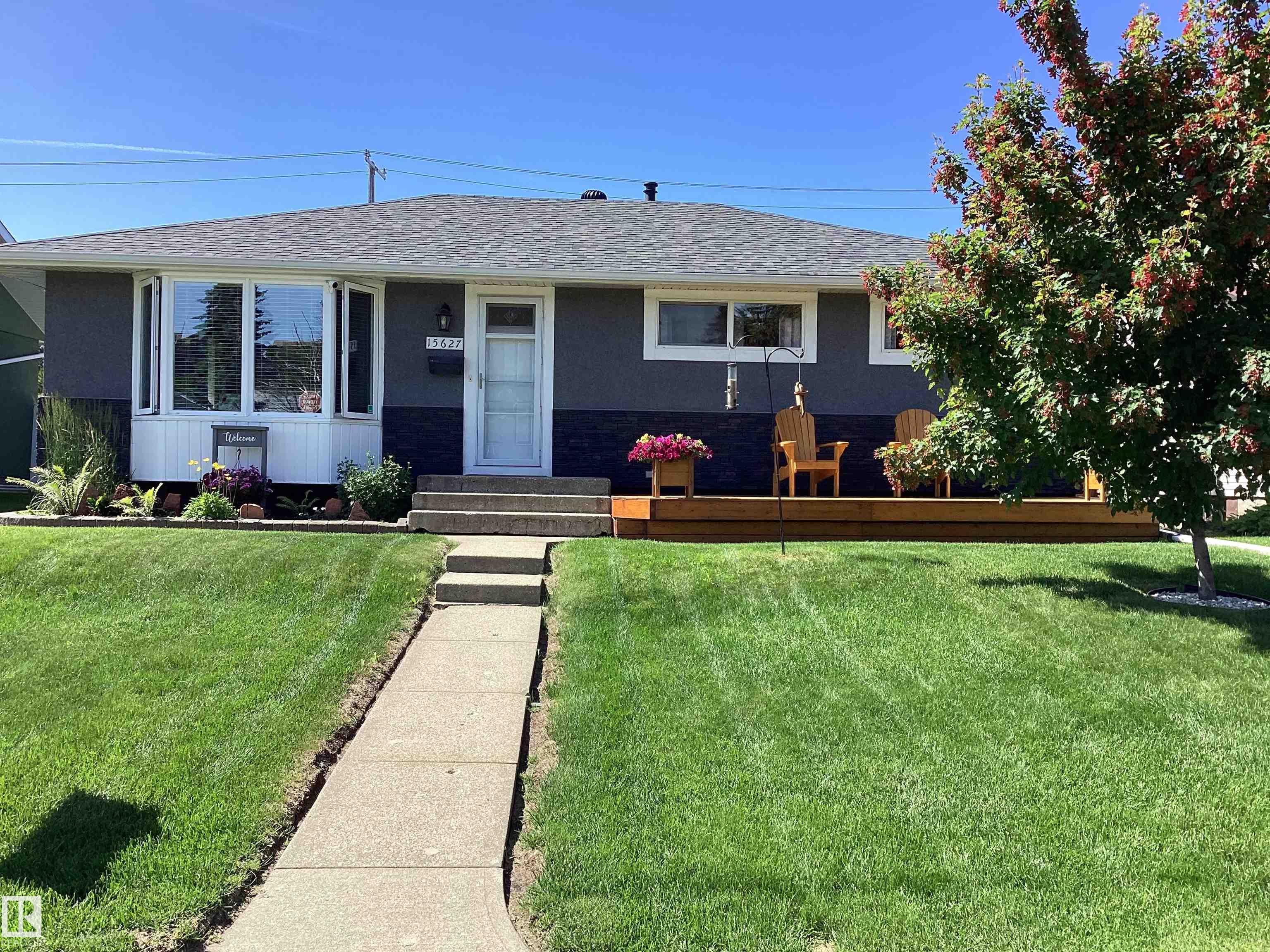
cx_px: 635
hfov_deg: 58.4
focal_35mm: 31
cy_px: 476
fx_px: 1137
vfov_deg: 45.4
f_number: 2.4
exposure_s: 1/637
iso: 25
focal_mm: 3.3
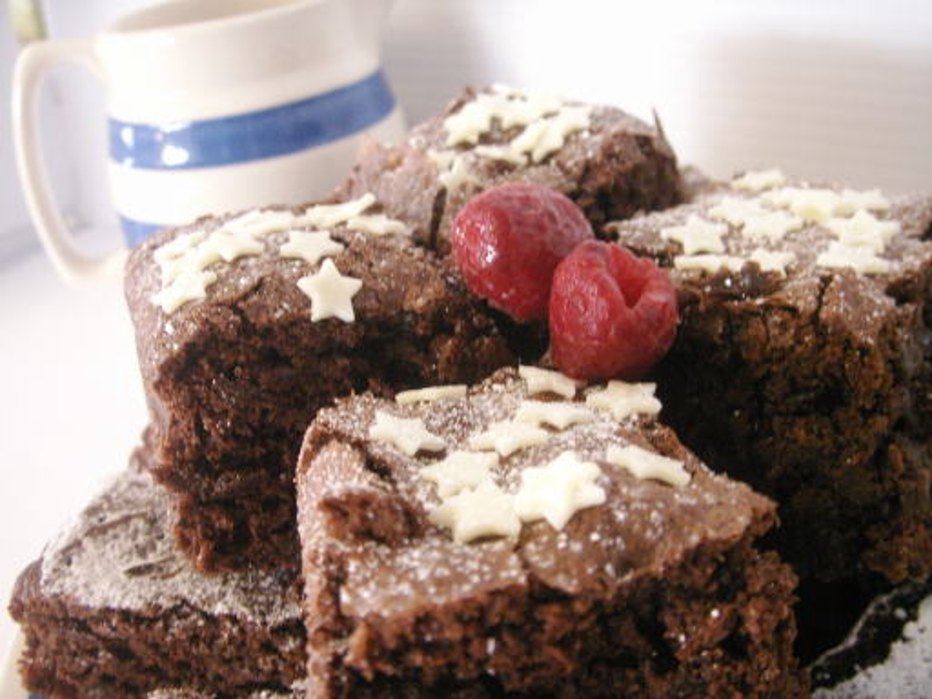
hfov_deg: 50.1
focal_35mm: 37
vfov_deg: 38.7
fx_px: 996
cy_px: 350
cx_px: 466
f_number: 3.5
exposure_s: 1/15
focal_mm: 7.7
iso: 160
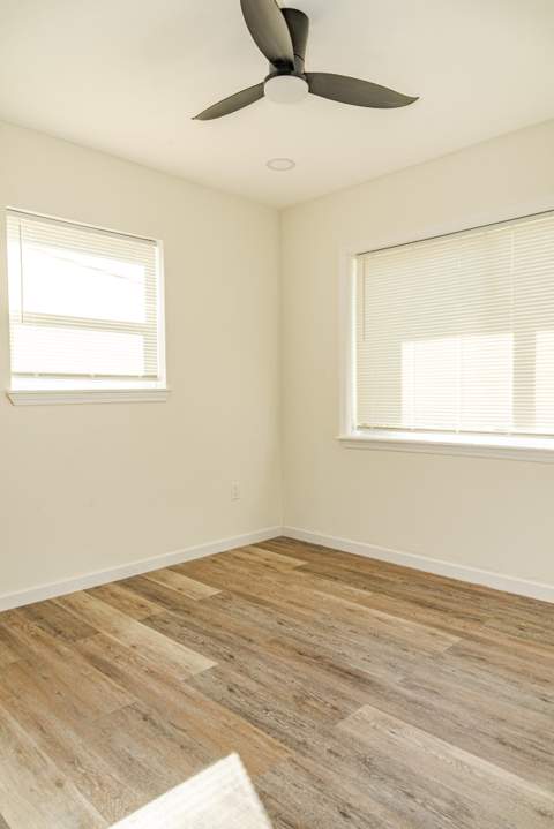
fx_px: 553
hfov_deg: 53.2
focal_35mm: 24
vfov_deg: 73.7
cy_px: 414
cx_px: 277
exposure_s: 1/125
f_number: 7.1
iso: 500
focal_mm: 24
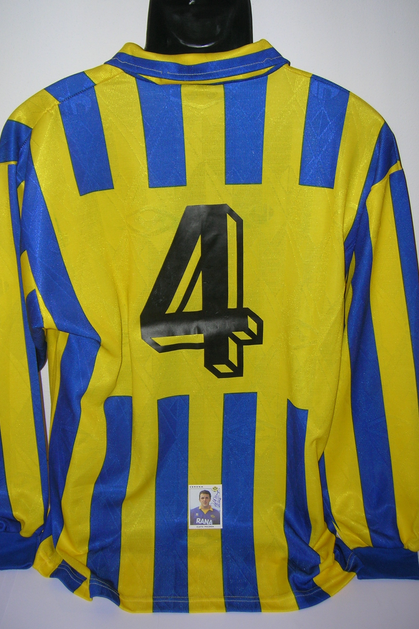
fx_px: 681
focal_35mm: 39
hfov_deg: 34.2
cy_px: 304
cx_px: 203
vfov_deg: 49.5
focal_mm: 5.7
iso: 50
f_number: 2.9
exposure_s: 1/60.1
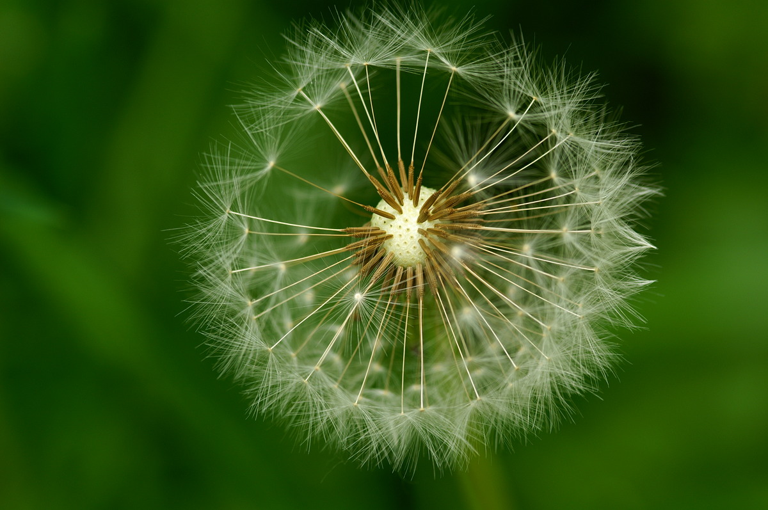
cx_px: 384
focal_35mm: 158
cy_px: 255
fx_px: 3356
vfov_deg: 8.7
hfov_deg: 13.1
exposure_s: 1/60
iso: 100
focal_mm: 105
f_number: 4.5
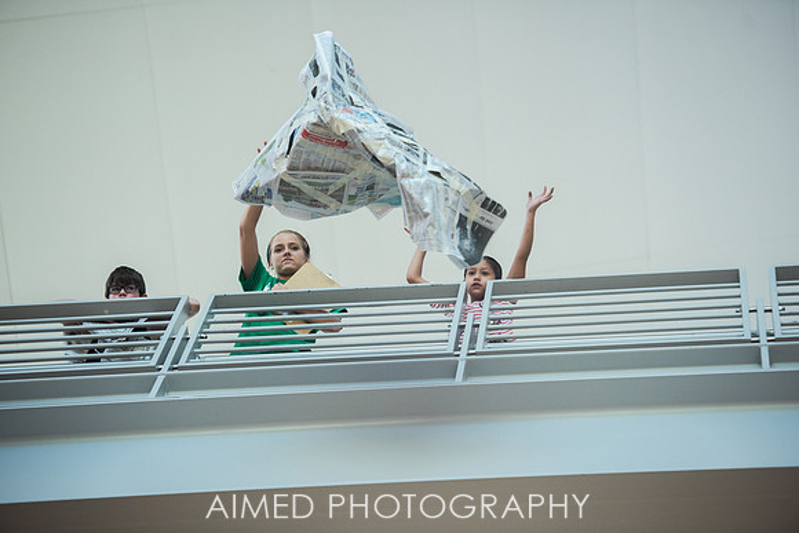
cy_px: 266
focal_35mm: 142
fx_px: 3150
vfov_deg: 9.7
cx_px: 400
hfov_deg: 14.5
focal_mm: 140
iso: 640
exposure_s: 1/250
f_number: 3.2
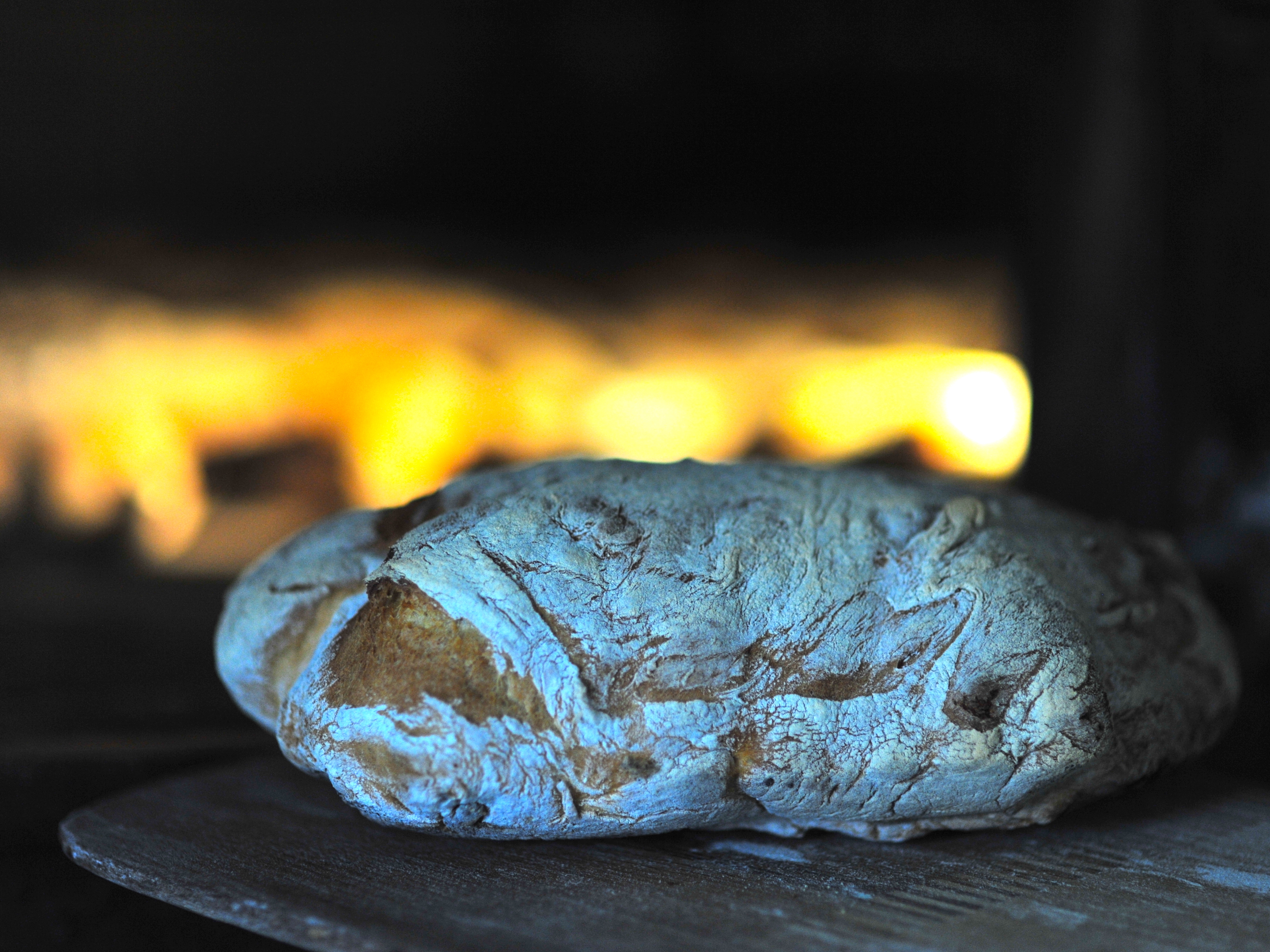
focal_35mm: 93
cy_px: 477
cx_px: 673
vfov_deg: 15.9
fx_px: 3412
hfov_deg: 21.1
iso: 1250
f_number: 1.4
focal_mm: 85
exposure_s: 1/200
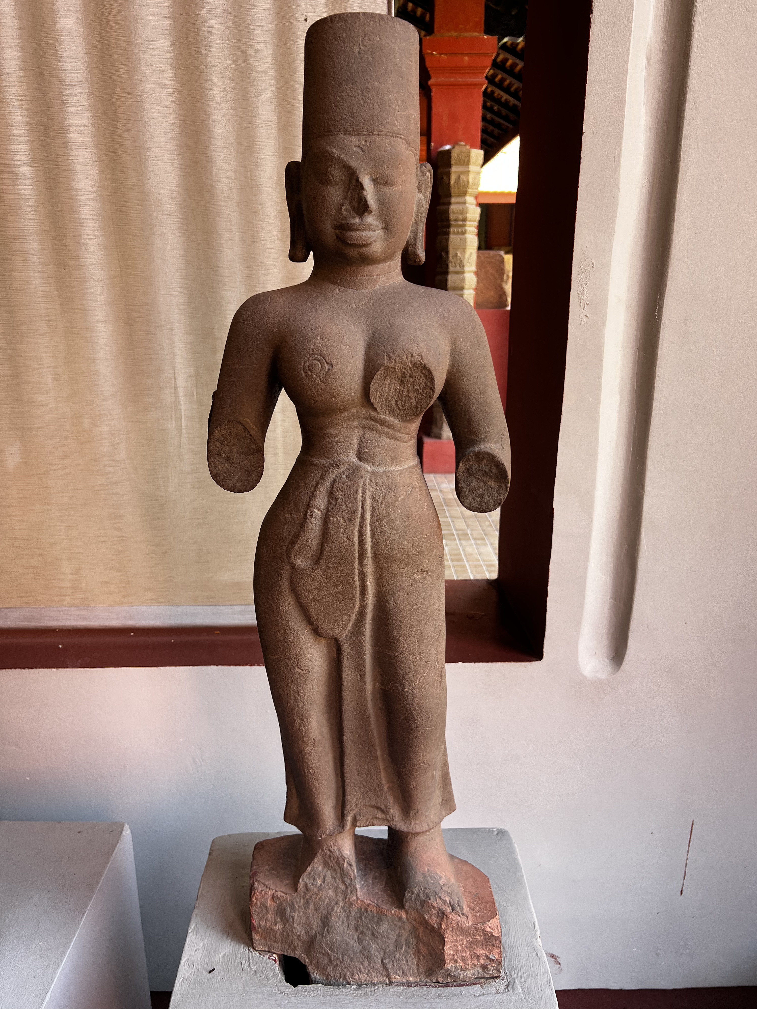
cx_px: 378
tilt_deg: -16.6
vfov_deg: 67.3
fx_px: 758
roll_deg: -0.4
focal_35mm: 26
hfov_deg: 53.1
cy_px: 504
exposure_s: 1/121
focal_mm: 5.7
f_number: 1.5
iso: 64
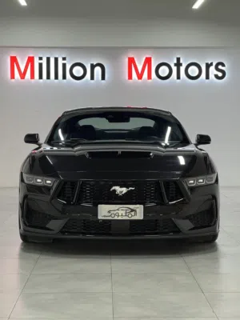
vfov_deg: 25.3
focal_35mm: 77
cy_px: 160
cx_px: 120
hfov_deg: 19.1
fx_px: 712
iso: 320
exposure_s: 1/50
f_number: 2.8
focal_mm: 9
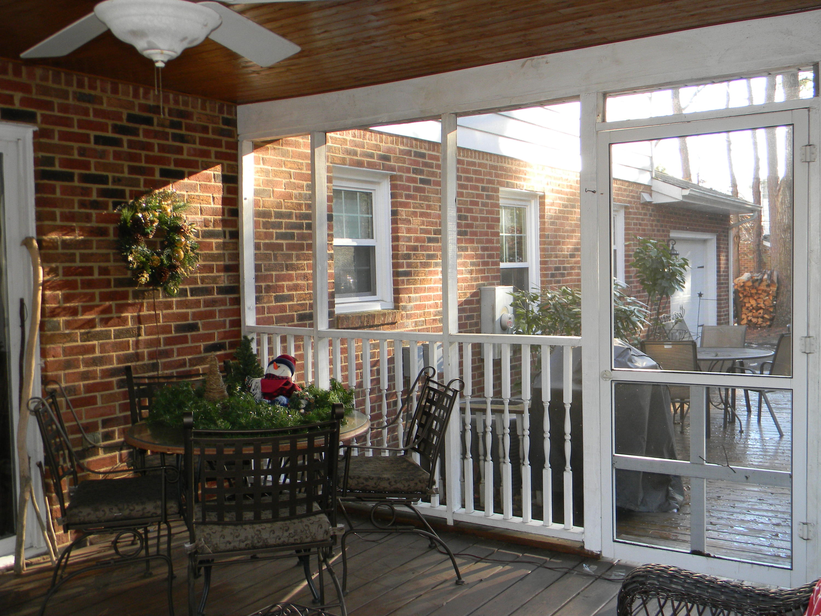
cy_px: 308
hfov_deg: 51.4
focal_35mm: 36
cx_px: 410
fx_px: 854
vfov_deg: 39.7
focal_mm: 6.4
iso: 126
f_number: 3.7
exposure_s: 1/30
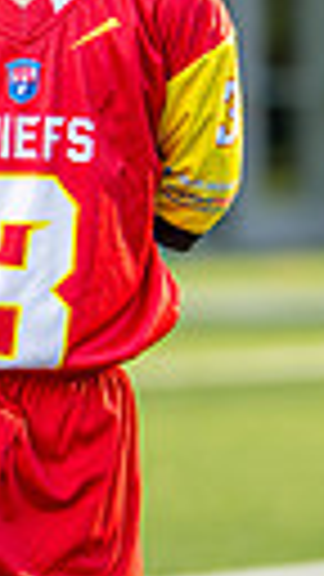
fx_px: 4338
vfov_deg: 7.6
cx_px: -195
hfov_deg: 4.2
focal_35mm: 284
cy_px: 274
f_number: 1.2
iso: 100
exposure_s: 1/2000
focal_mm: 50
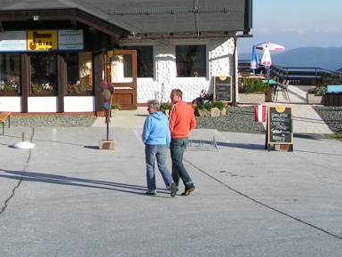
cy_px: 23
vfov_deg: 18.4
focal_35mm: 79
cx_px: 58
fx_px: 781
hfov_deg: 24.2
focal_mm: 5.8
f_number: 5.6
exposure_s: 1/400
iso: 50
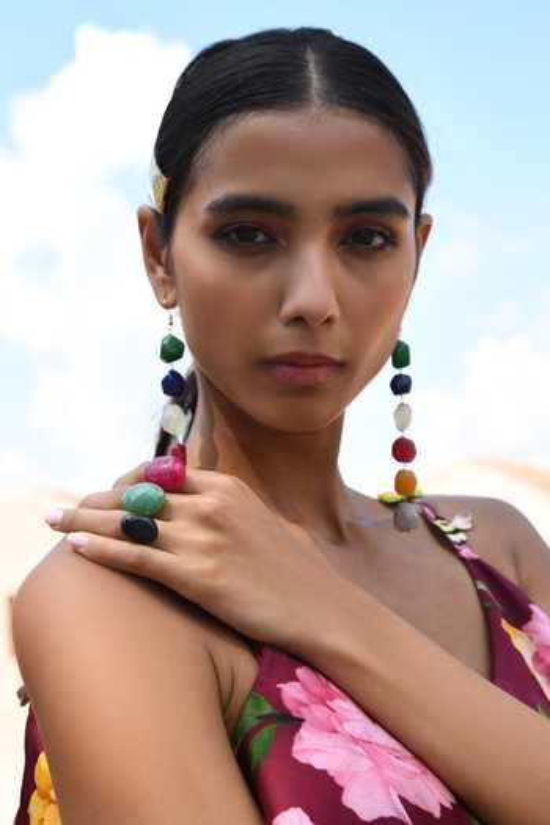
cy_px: 412
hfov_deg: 24.6
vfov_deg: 36.2
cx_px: 275
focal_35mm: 55
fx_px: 1260
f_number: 5
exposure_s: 1/640
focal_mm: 50
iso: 320
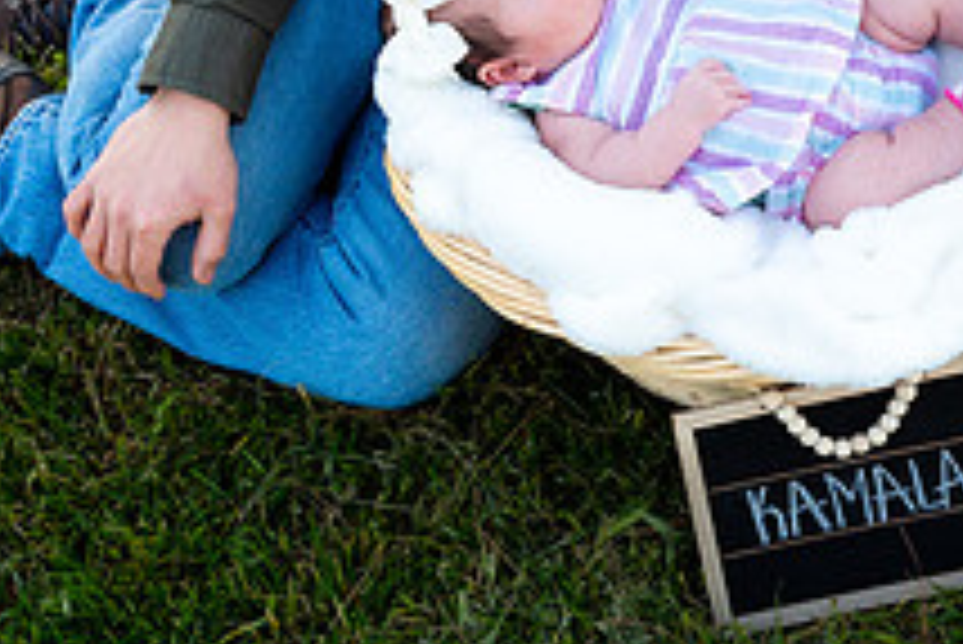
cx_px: 796
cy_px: -7
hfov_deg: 23.7
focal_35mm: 84
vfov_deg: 16.0
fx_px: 2248
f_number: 5.6
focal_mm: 31
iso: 200
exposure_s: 1/320
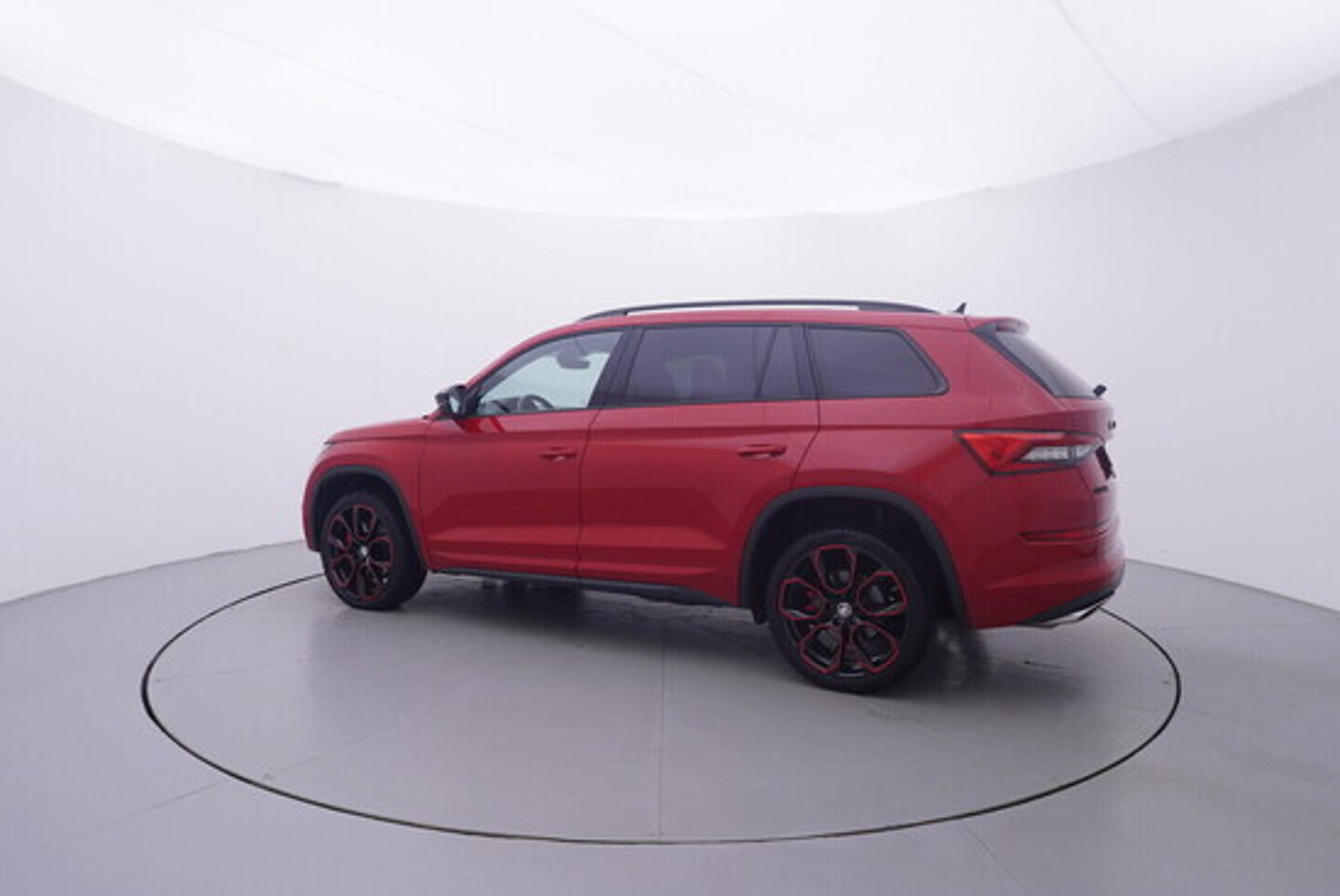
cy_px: 448
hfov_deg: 77.3
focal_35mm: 22
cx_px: 670
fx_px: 838
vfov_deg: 56.2
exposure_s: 1/80
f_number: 5
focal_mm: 15
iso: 200
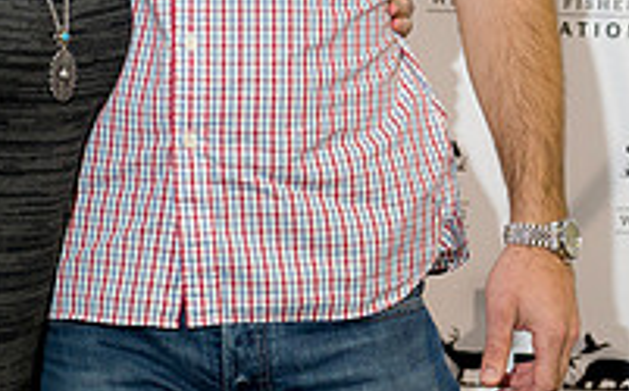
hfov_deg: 12.9
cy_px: -150
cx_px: 263
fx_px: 2773
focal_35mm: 162
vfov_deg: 7.9
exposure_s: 1/125
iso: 800
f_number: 3.5
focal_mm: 55
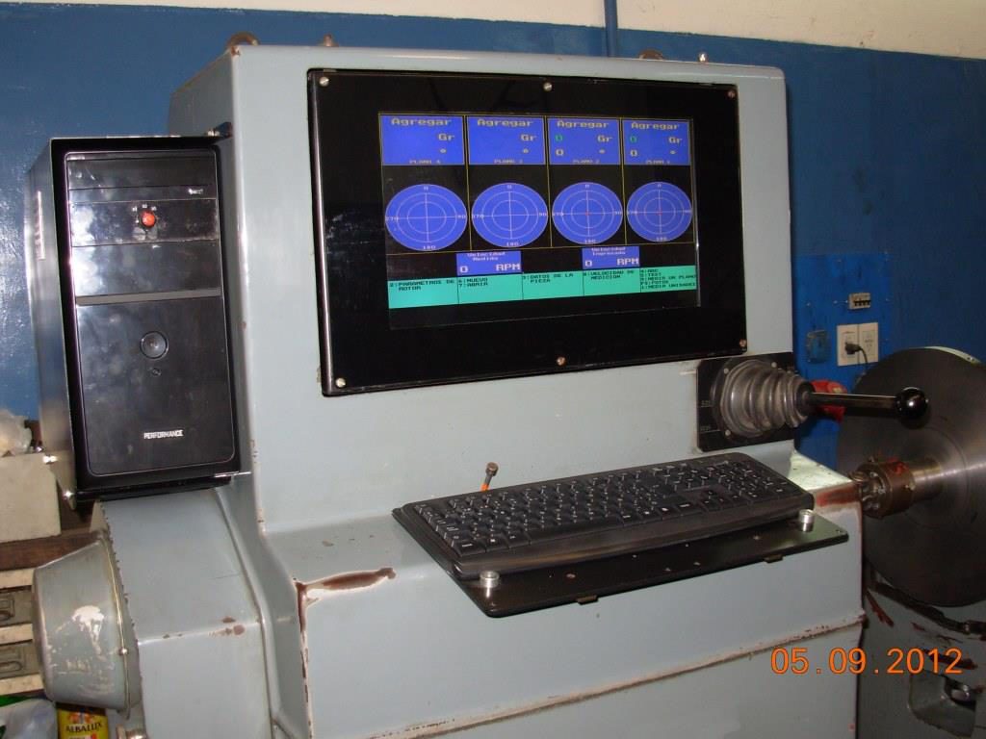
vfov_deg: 37.7
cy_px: 370
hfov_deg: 49.0
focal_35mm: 38
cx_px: 493
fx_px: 1082
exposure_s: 1/40.3
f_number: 2.9
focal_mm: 6.3
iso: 63
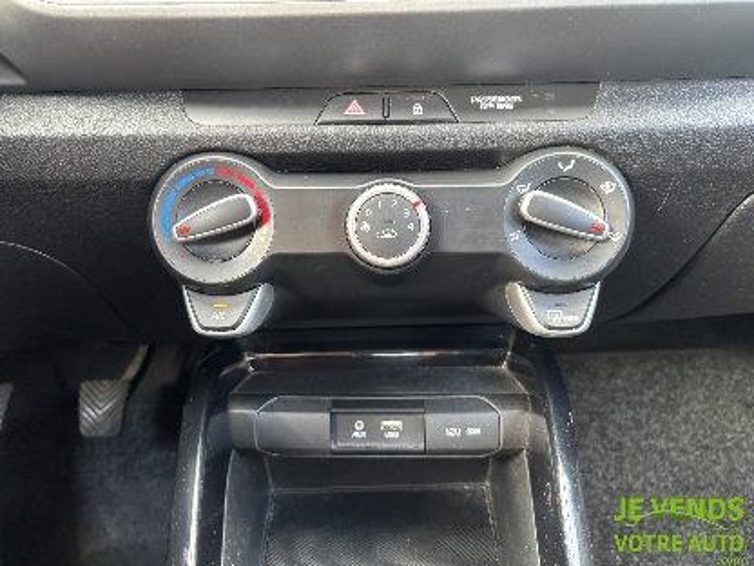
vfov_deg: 53.1
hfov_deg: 67.3
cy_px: 283
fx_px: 566
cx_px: 377
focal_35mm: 26
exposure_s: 1/60
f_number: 1.6
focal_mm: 5.96
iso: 320
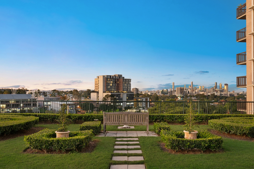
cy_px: 84
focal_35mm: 31
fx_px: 219
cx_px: 127
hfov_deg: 60.3
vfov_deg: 42.3
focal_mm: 21
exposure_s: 2
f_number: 11
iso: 800
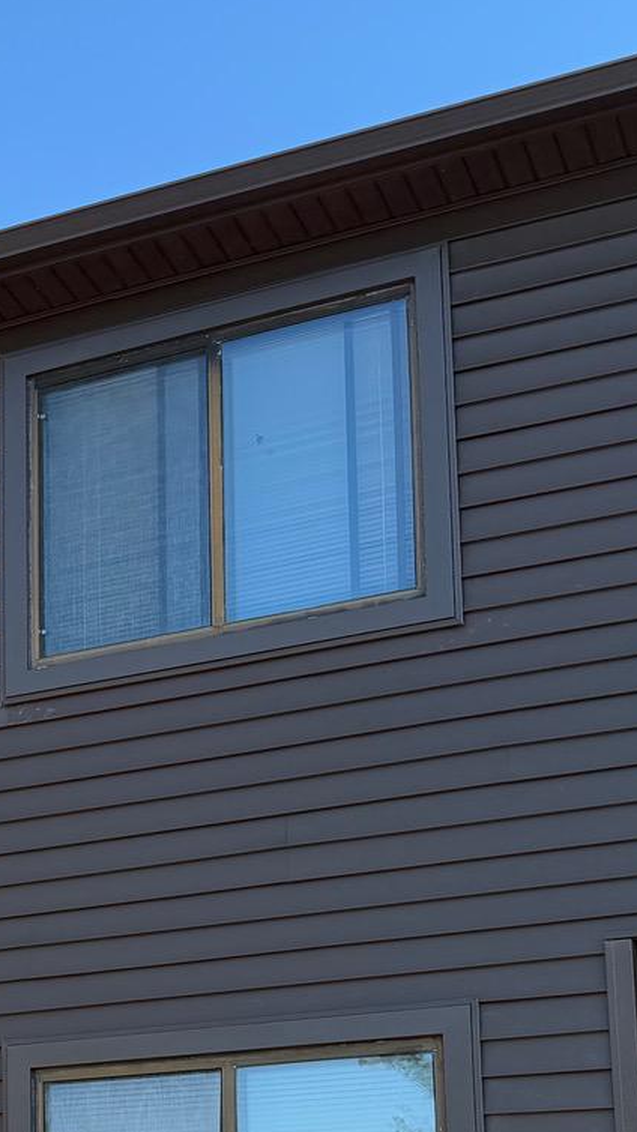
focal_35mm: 71
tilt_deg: +10.0
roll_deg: +0.4
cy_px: 1046
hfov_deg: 16.2
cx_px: -161
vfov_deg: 28.5
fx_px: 2132
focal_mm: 6.76
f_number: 1.78
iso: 80
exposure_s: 1/1018
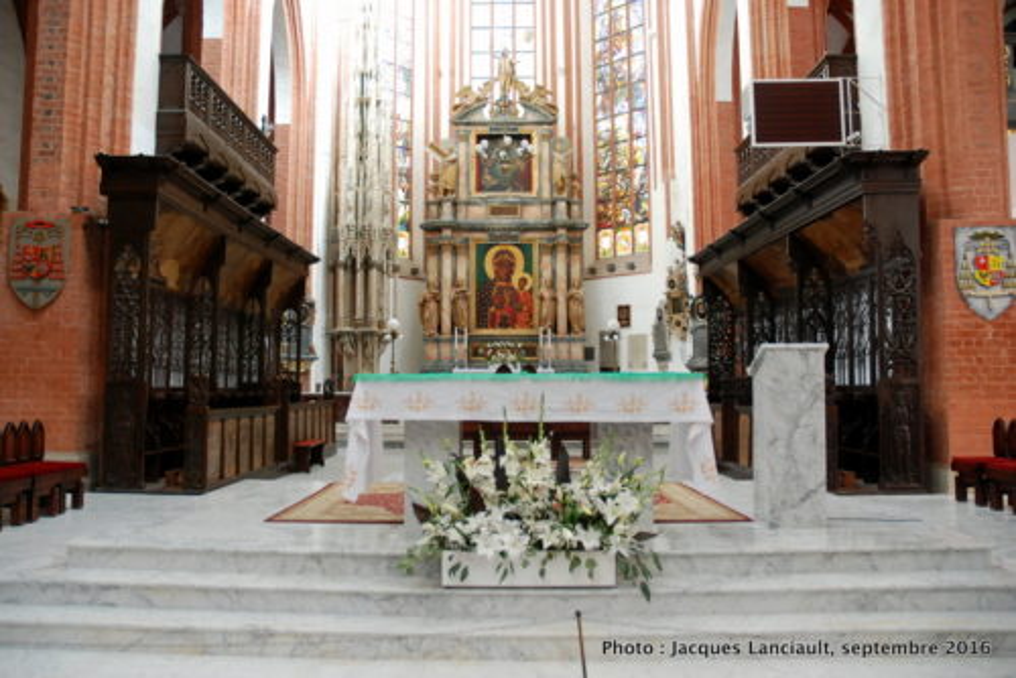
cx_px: 508
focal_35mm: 27
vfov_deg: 48.0
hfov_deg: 67.4
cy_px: 339
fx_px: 762
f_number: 4.5
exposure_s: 1/80
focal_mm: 18
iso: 800
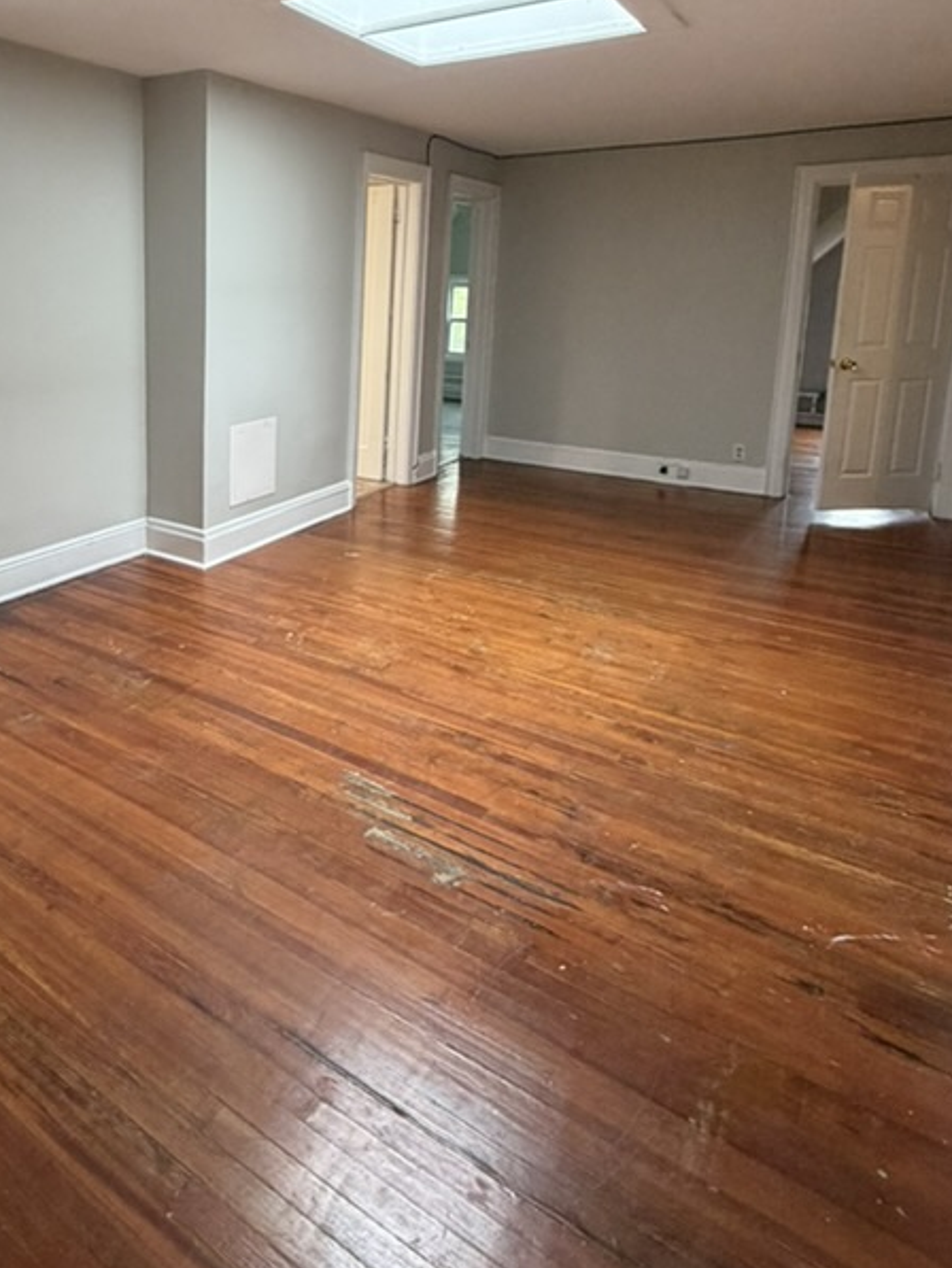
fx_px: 880
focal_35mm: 24
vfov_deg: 69.3
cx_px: 178
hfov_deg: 52.8
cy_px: 408
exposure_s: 1/60
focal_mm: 2.22
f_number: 2.2
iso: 250
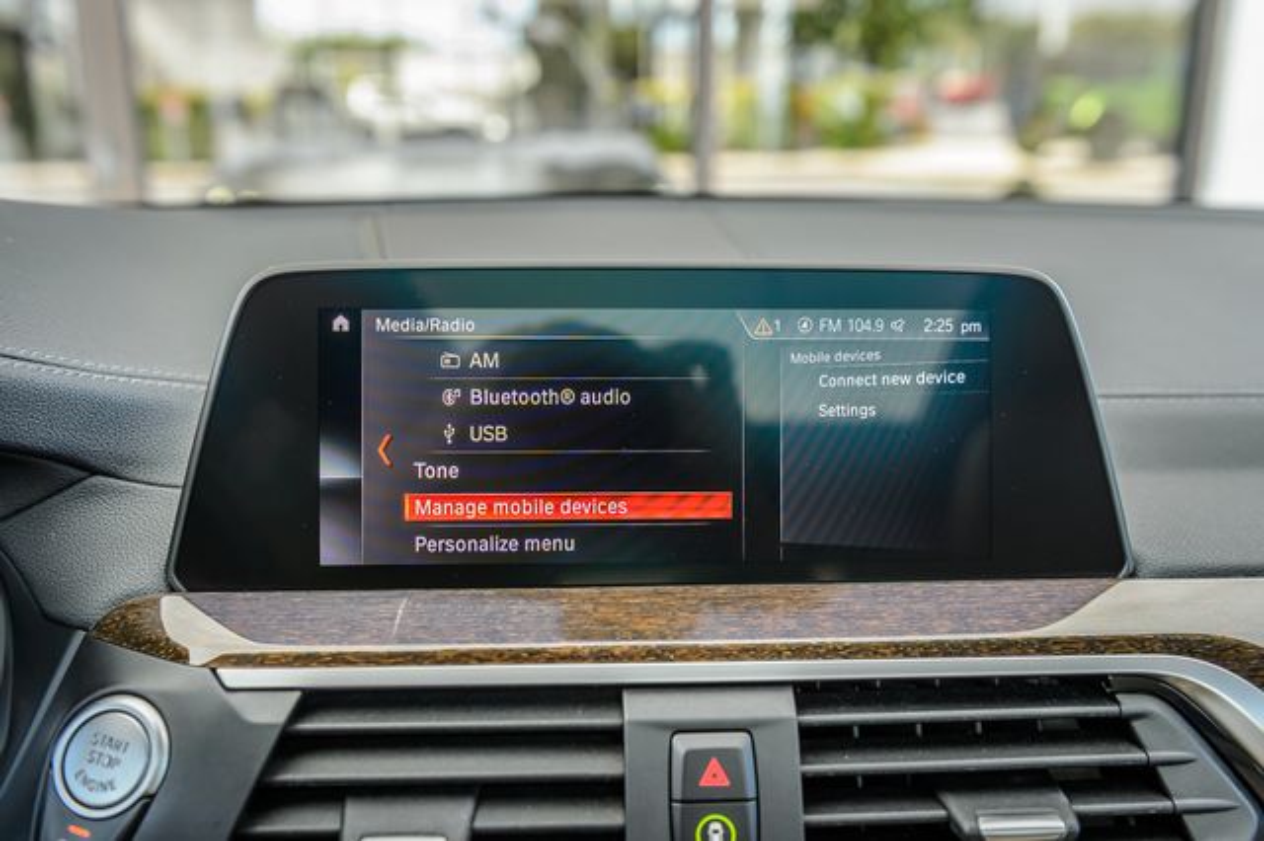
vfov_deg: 39.8
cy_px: 420
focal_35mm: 33
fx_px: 1163
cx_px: 632
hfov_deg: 57.0
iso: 400
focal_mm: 32
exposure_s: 1/100
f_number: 4
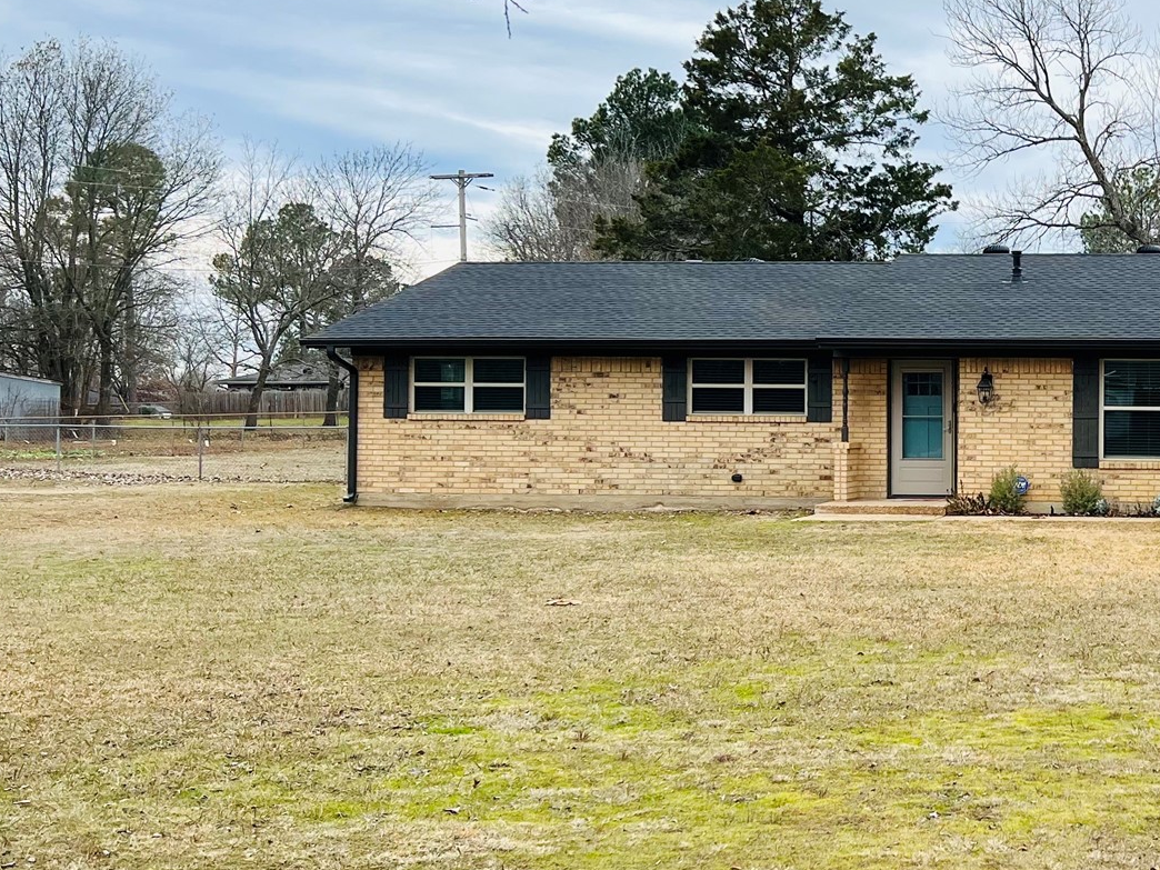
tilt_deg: -0.7
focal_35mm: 51
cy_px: 414
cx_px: 1123
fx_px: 1709
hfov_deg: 34.5
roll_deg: -0.1
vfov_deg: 28.6
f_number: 1.5
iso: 50
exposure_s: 1/1779
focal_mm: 5.7
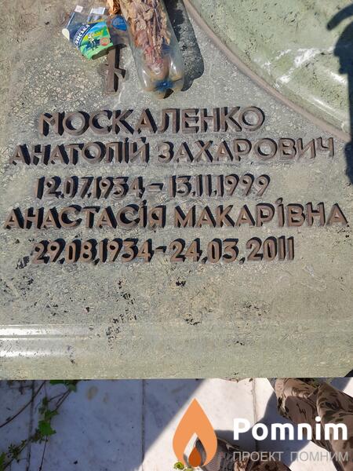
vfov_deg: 69.4
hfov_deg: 54.9
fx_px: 340
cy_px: 236
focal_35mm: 25
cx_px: 176
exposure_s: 1/674
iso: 20
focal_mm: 4.6
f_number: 2
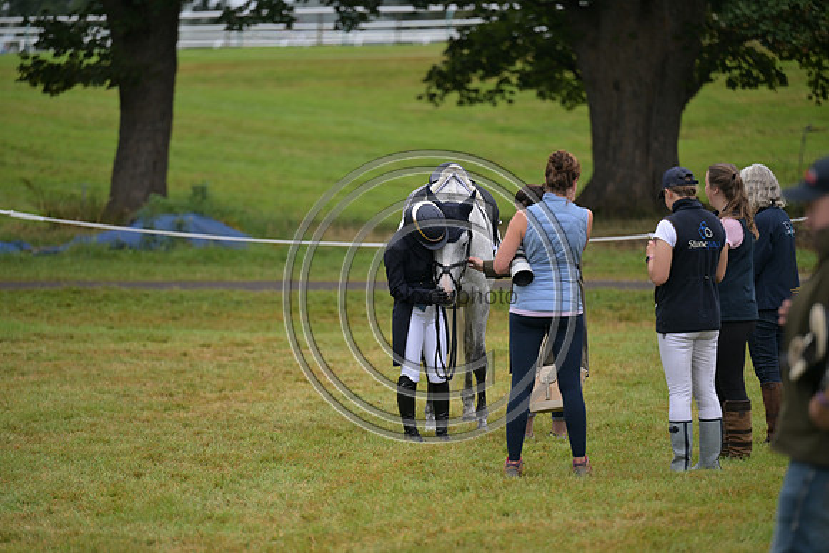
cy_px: 276
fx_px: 4606
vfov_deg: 6.9
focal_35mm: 200
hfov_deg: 10.3
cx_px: 414
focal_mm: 200
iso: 500
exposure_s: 1/1250
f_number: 3.2
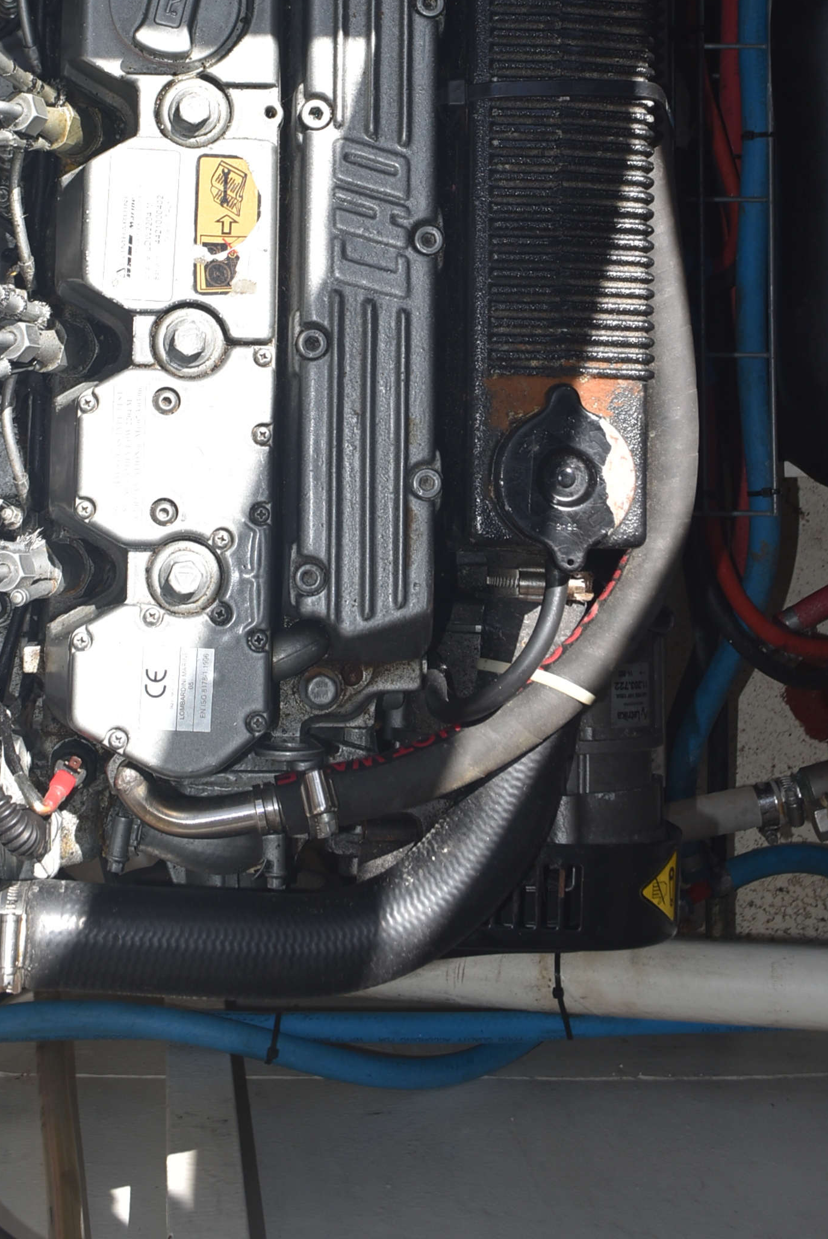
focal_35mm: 60
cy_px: 221
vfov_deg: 32.3
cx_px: 254
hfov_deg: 22.5
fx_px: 2066
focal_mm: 22
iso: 100
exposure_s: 1/160
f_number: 6.3
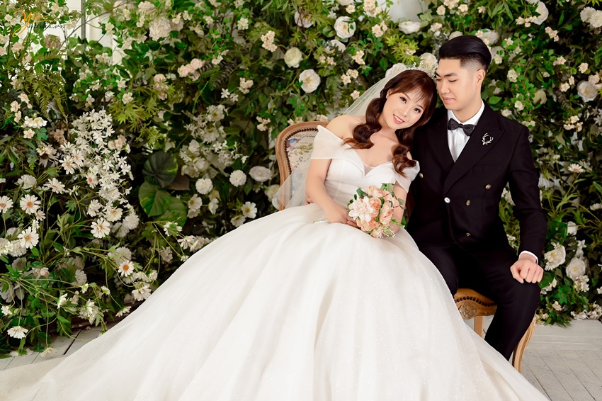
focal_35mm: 50
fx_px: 836
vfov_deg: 27.0
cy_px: 200
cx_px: 301
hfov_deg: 39.6
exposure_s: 1/160
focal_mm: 50
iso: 640
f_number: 2.8
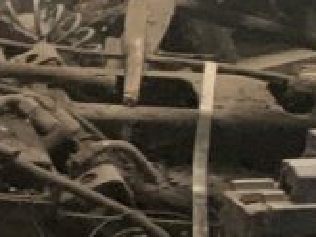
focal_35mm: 161
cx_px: -638
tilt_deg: -16.7
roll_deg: +3.3
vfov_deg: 9.2
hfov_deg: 9.5
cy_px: 115
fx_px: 1471
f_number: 1.8
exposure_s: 1/30
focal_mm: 4.25
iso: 640
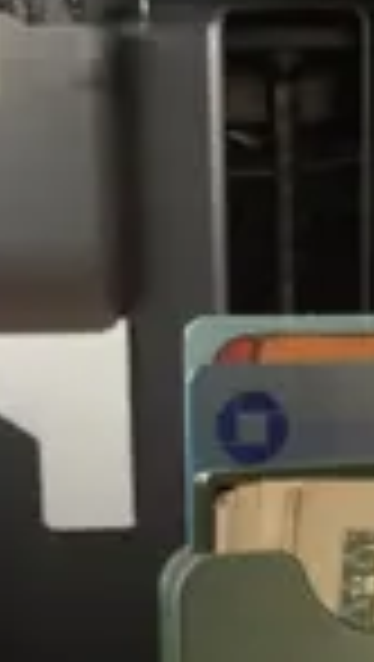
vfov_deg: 22.5
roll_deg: -0.4
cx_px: 284
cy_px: 608
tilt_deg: -14.3
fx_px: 1617
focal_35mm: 92
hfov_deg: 13.1
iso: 800
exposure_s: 1/15
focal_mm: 3.3
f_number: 2.4
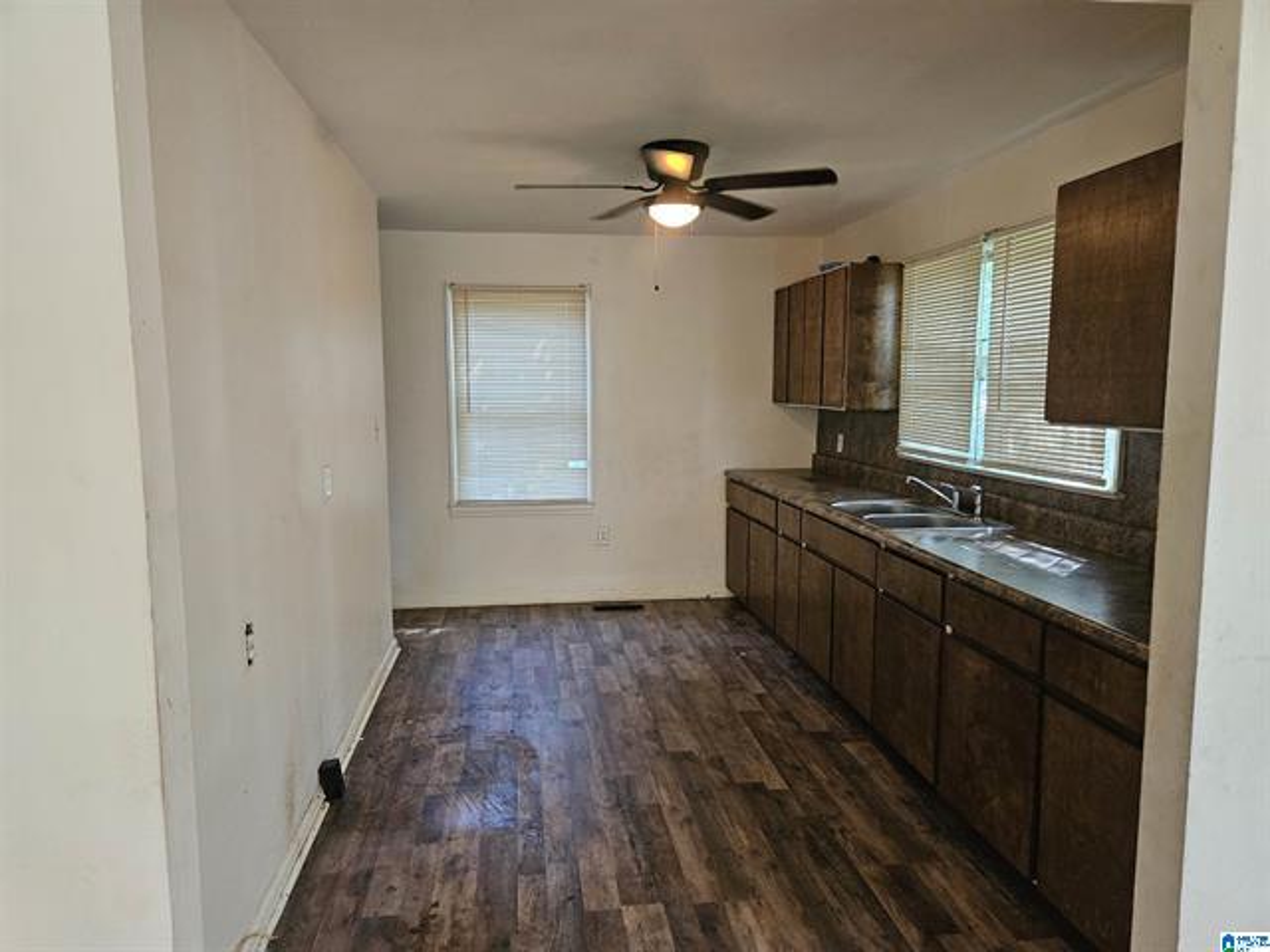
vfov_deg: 58.9
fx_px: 844
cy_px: 476
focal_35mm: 23
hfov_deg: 73.9
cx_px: 635
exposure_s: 1/120
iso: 800
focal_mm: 5.4
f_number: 1.8
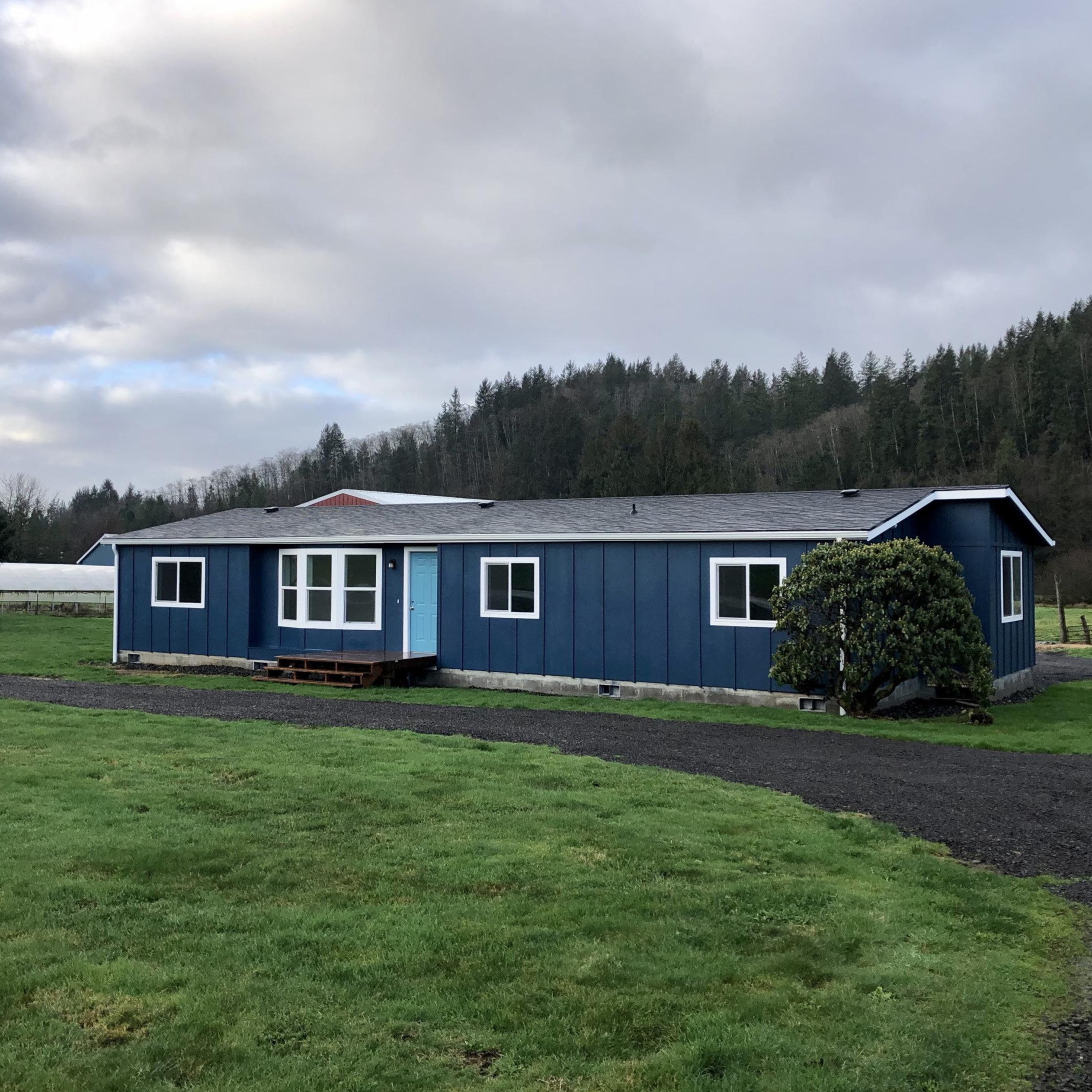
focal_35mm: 34
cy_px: 538
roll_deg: +0.3
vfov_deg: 48.4
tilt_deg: +0.9
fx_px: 1213
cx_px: 500
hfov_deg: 48.4
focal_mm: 3.99
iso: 20
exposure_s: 1/527
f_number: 1.8
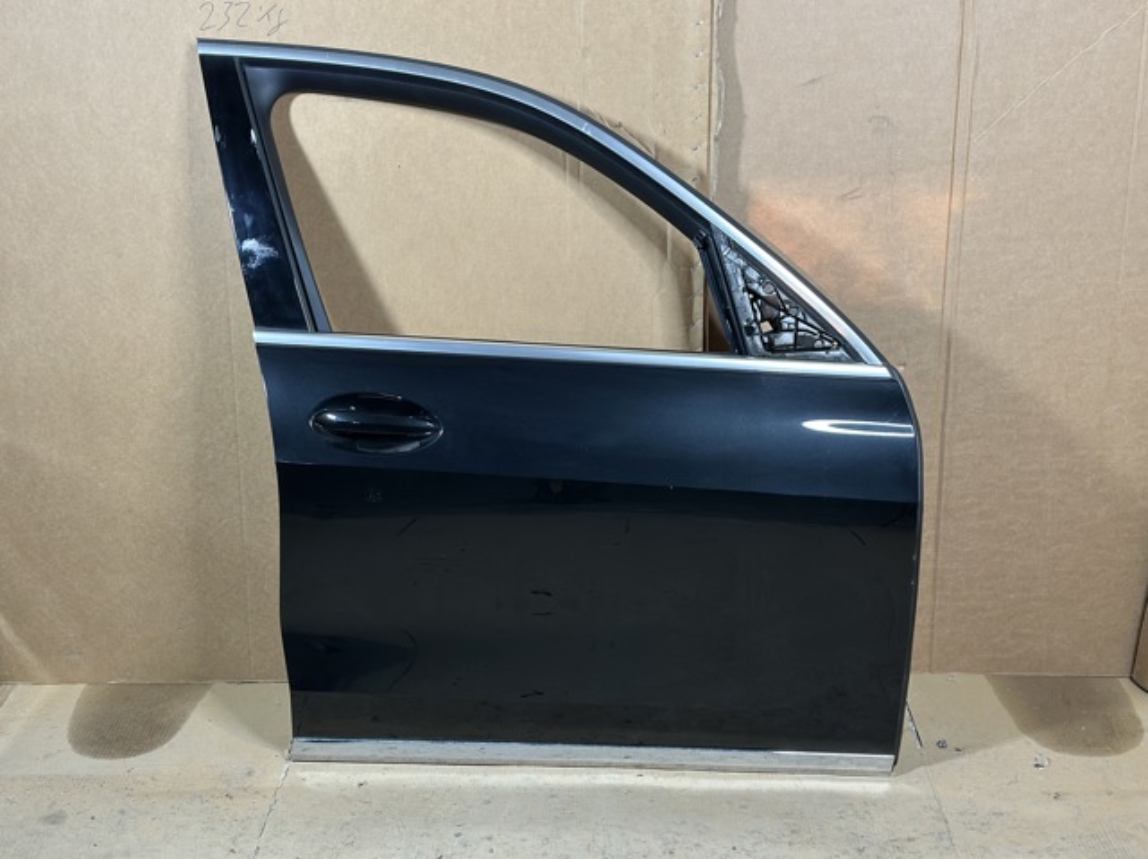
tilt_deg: -20.0
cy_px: 430
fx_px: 1591
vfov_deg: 30.2
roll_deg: +0.6
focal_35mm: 48
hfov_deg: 39.7
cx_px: 574
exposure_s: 1/50
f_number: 1.78
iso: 250
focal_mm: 6.86
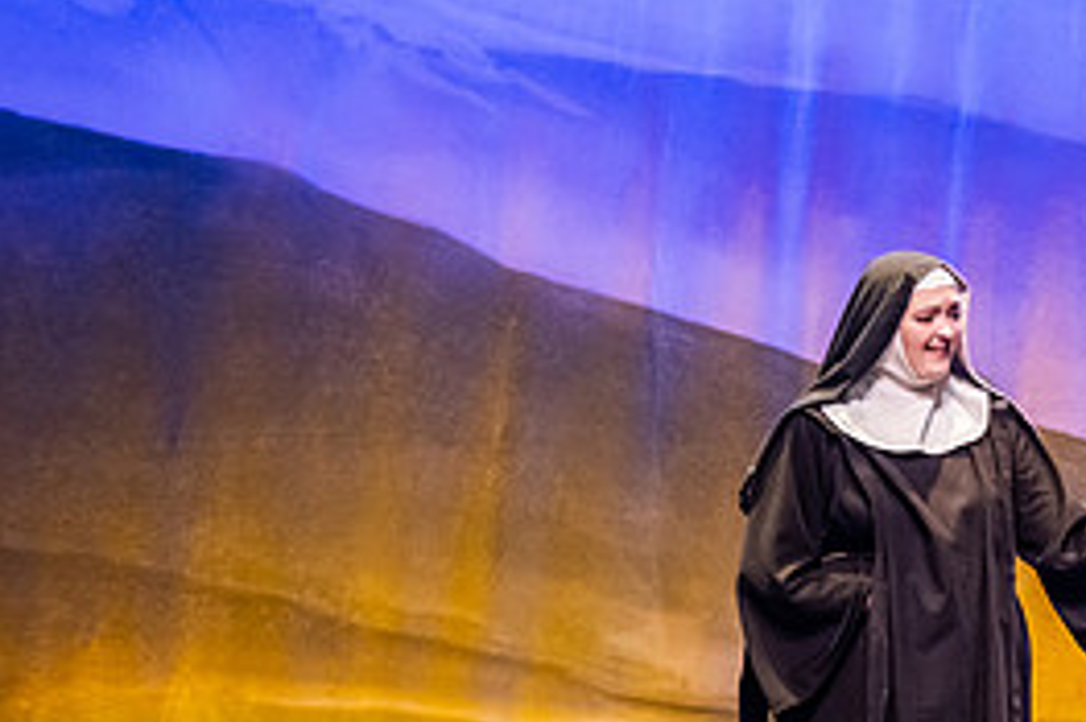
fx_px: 8320
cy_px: 563
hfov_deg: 7.4
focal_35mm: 276
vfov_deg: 5.0
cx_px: 1123
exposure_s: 1/250
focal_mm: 125
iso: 5000
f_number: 3.2
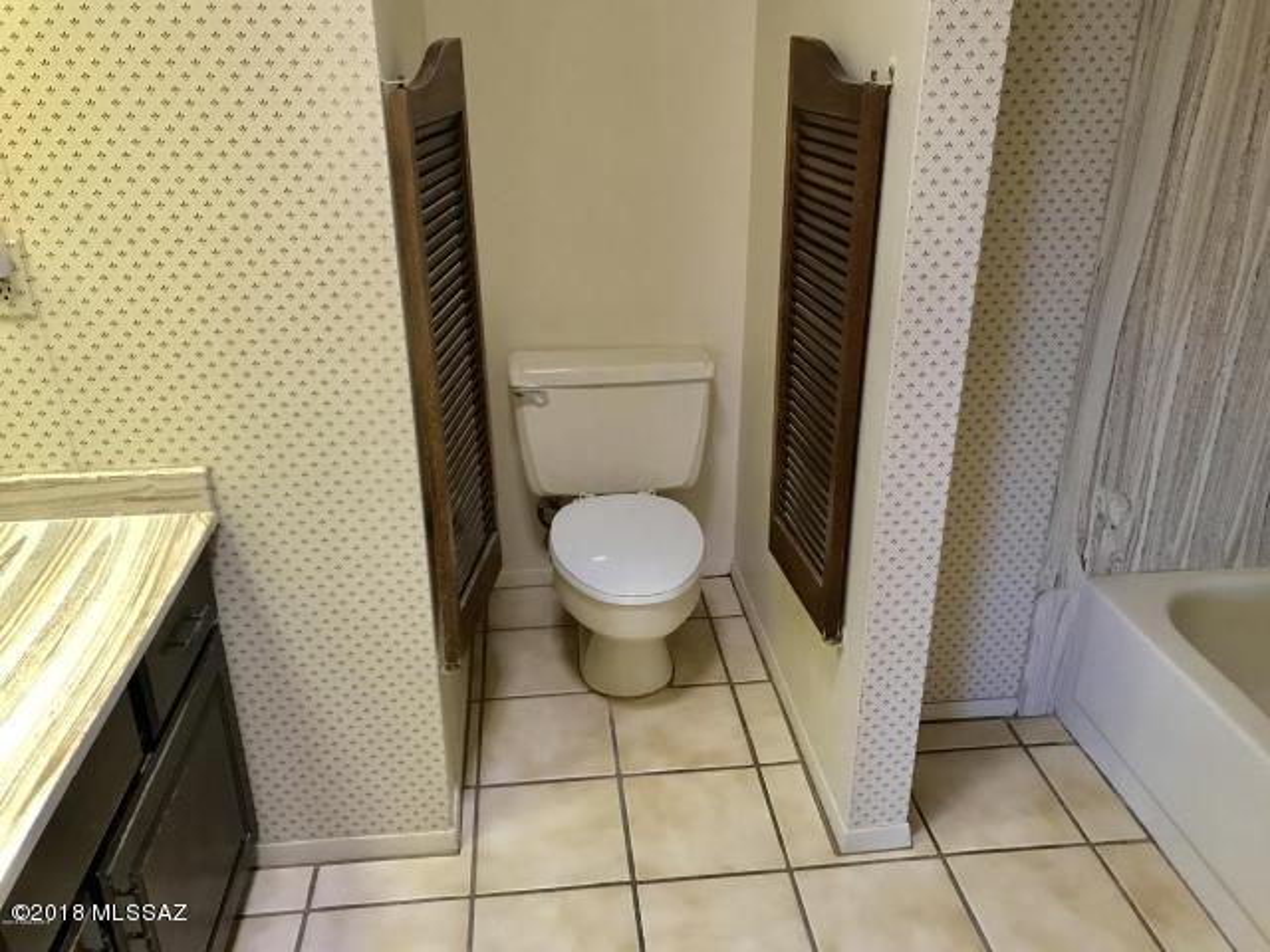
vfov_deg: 49.7
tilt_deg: -25.2
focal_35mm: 28
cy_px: 476
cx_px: 635
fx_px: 1027
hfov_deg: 63.4
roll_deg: +0.1
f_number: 1.8
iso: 50
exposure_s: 1/15
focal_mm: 3.99
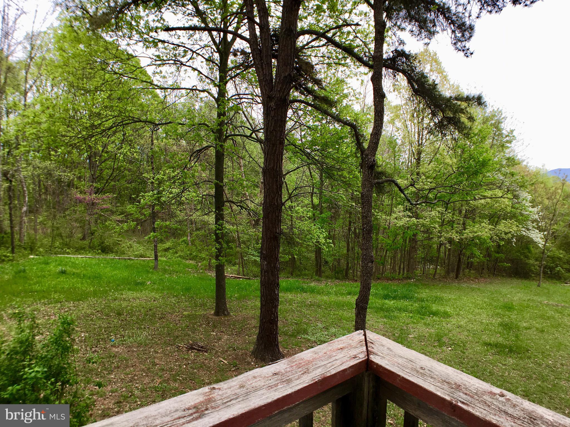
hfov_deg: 61.7
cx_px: 285
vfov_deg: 48.2
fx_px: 478
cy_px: 214
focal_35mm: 29
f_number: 2.2
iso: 25
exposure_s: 1/499
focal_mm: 4.15
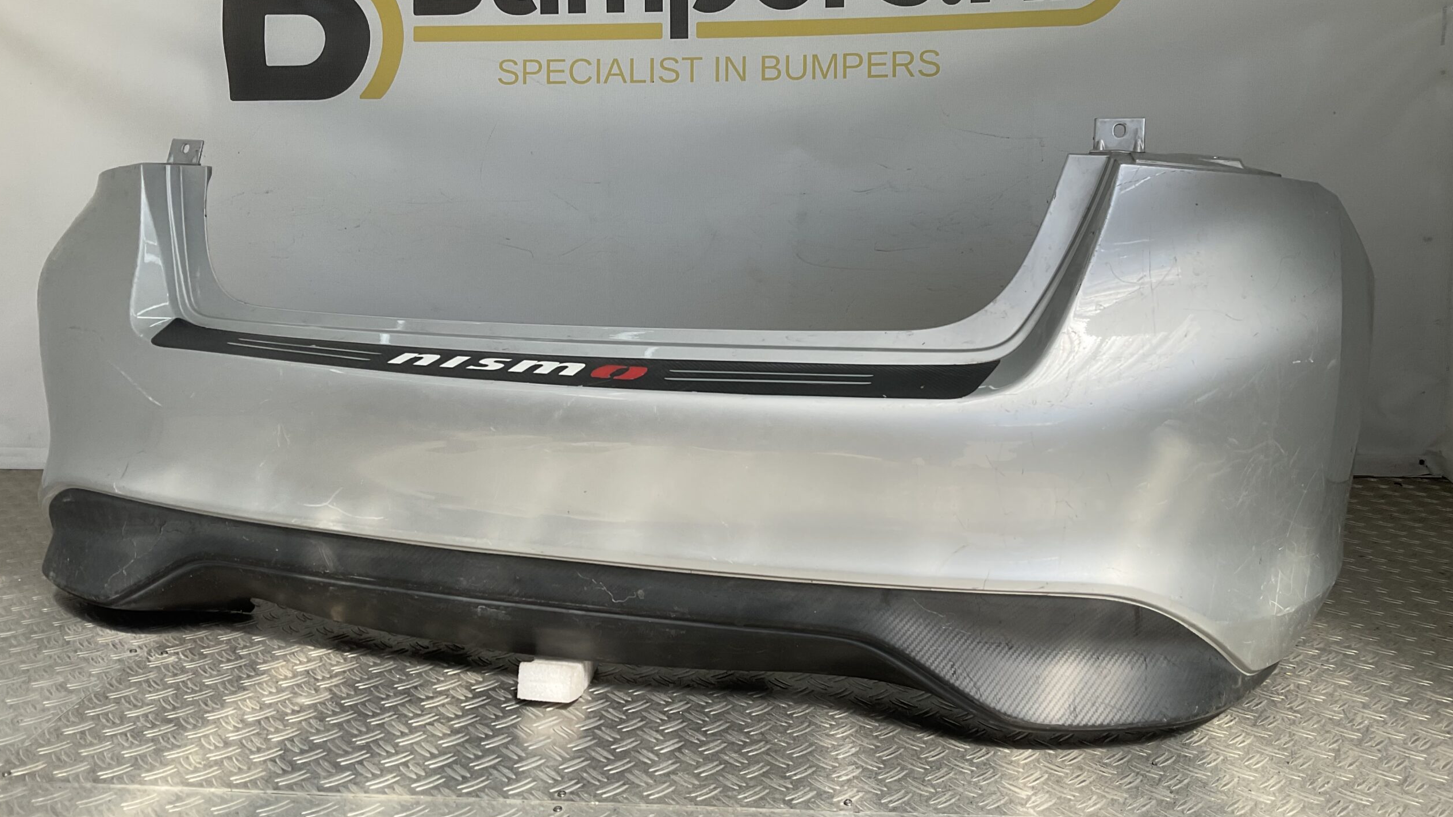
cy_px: 353
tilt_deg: -8.5
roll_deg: -1.3
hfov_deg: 61.0
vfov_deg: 36.6
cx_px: 718
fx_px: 1233
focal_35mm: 32
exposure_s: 1/580
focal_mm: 3
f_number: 1.8
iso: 16
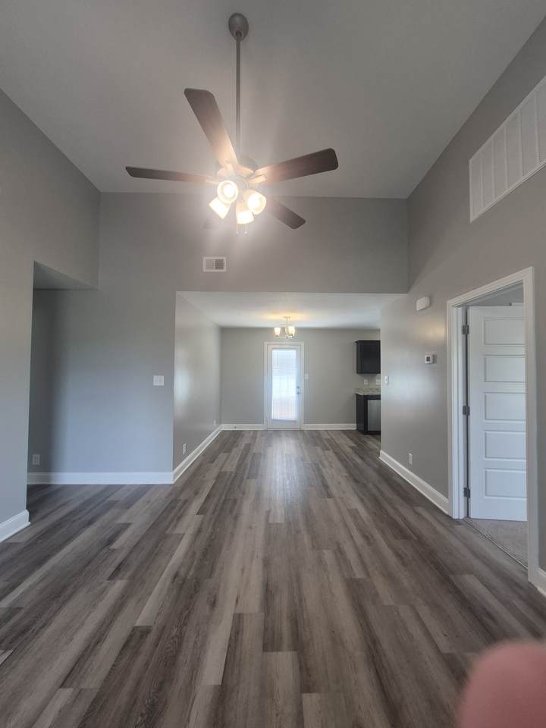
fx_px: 273
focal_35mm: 13
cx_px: 273
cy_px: 364
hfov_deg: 89.9
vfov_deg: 106.2
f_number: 2.2
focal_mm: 1.74
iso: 125
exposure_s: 1/60
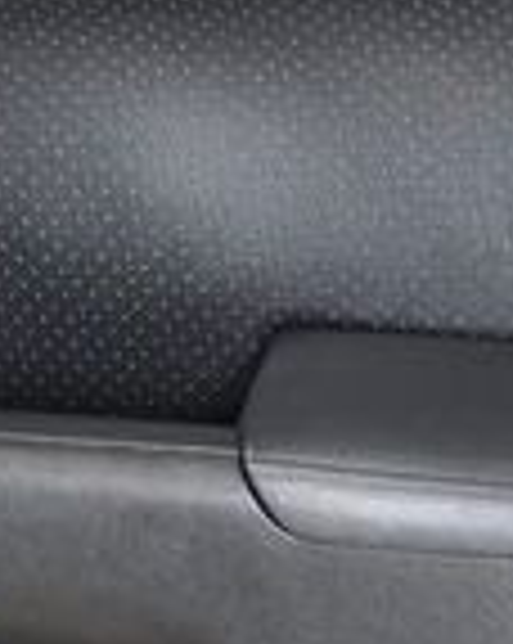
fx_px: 5991
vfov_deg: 6.1
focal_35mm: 315
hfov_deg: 4.9
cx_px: -207
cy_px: 322
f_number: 4.8
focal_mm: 50
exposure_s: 1/160
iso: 2500
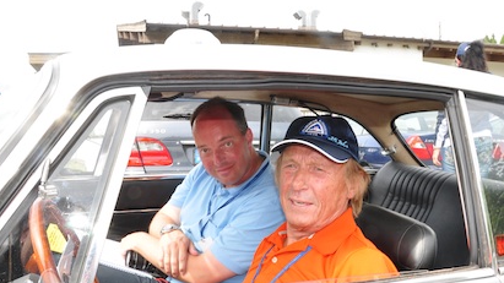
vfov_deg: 35.5
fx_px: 441
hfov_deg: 59.5
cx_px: 259
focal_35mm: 33
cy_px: 172
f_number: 20
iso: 400
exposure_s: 1/30
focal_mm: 18
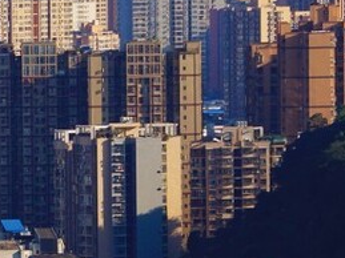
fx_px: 7999
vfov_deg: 1.8
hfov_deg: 2.5
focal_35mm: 803
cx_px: -276
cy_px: 405
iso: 100
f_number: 11
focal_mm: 120
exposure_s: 1/125
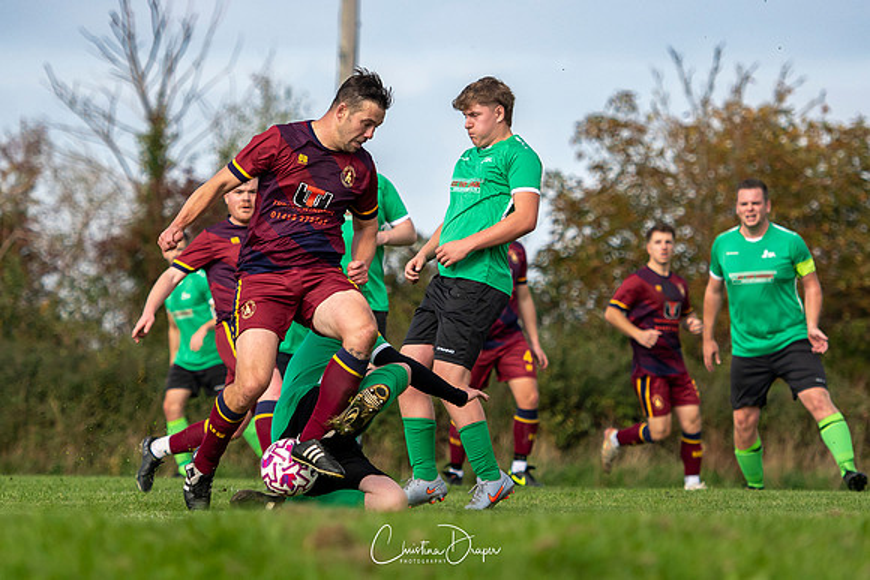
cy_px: 215
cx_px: 332
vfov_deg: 5.0
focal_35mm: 272
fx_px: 6585
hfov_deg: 7.6
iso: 250
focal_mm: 130
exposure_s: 1/5000
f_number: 2.8
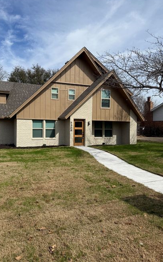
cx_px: 72
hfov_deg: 47.5
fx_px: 185
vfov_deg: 70.4
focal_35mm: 26
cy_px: 129
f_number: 1.78
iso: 80
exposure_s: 1/6711
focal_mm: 6.76
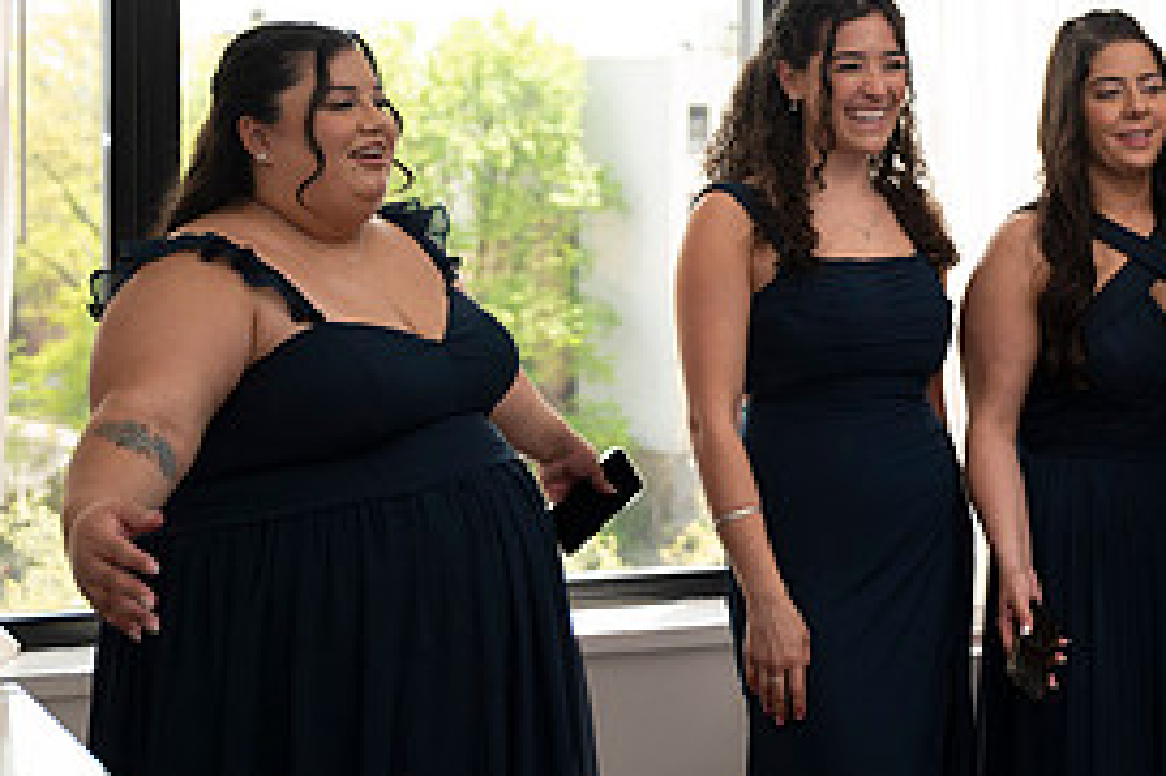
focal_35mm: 81
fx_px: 2622
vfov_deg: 16.8
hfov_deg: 23.9
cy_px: 227
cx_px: 1179
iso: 1600
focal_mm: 38
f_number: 2.8
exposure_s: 1/1600
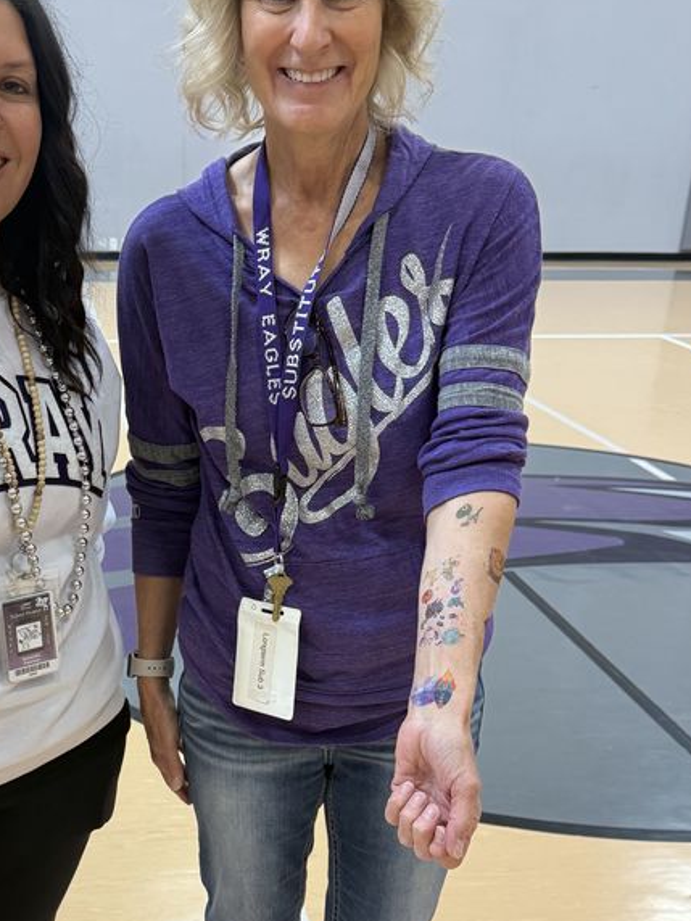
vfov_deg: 43.3
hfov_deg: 33.1
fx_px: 1144
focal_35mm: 43
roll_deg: -1.4
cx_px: 200
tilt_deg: -23.5
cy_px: 610
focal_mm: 6.76
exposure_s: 1/120
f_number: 1.78
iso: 200
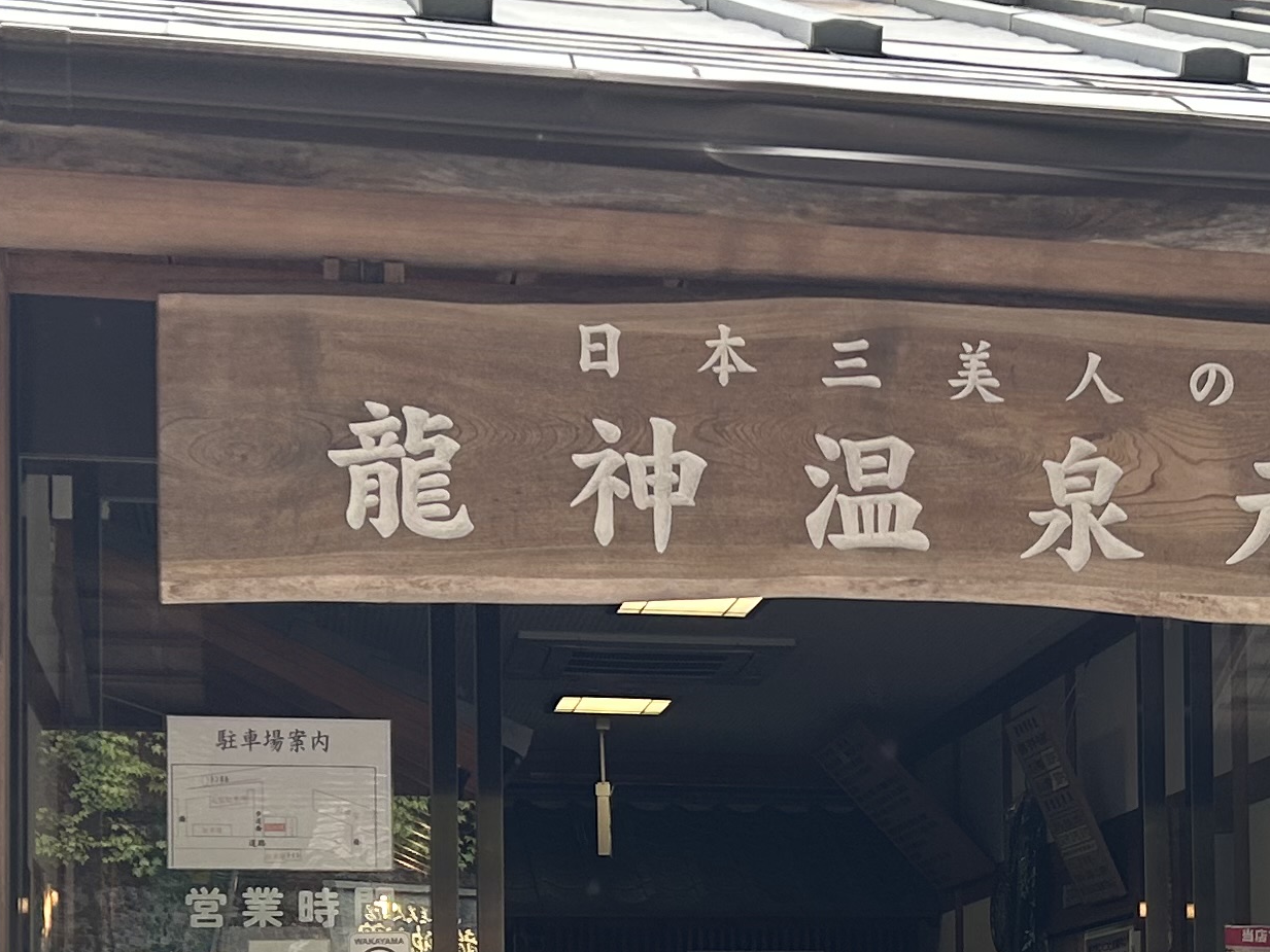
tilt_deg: +3.3
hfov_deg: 22.5
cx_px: 1124
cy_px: 1017
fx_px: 3119
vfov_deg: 16.9
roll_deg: +1.3
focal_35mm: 85
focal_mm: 5.7
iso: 40
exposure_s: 1/275
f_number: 1.5
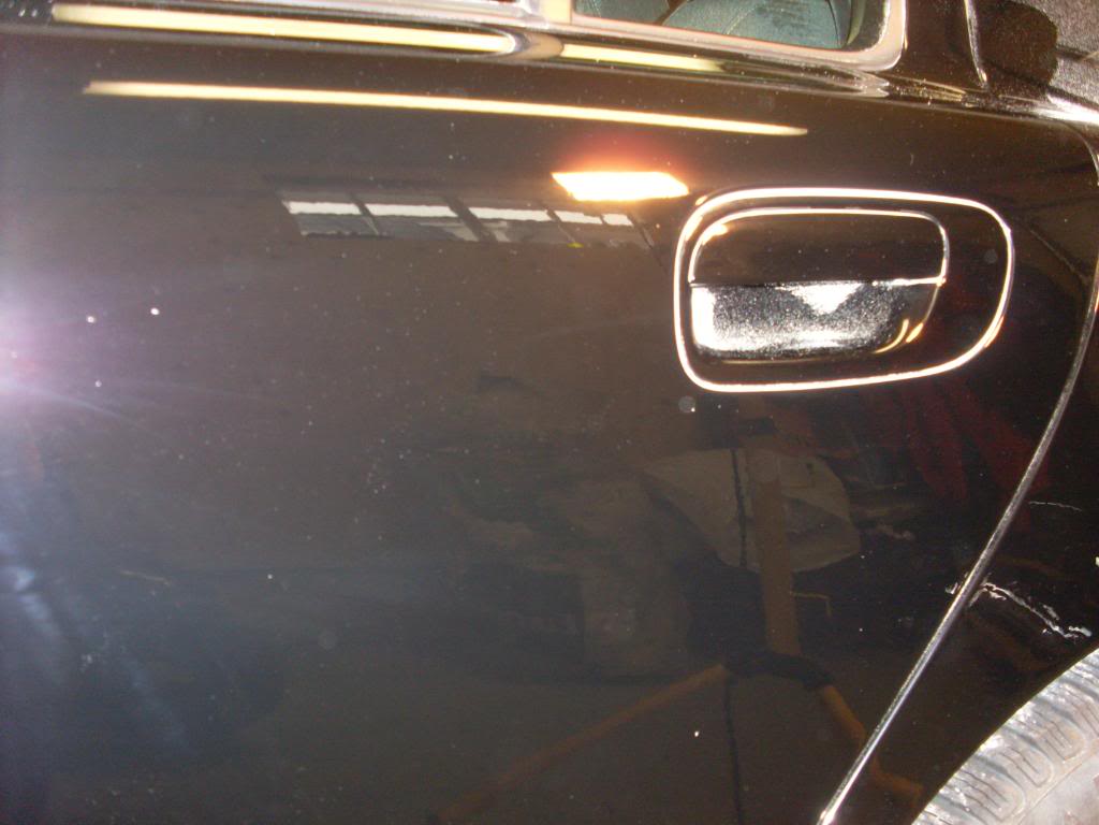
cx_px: 550
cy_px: 412
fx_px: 1206
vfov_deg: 37.7
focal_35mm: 38
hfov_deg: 49.0
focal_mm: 6.3
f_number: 3
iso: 160
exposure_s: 1/45
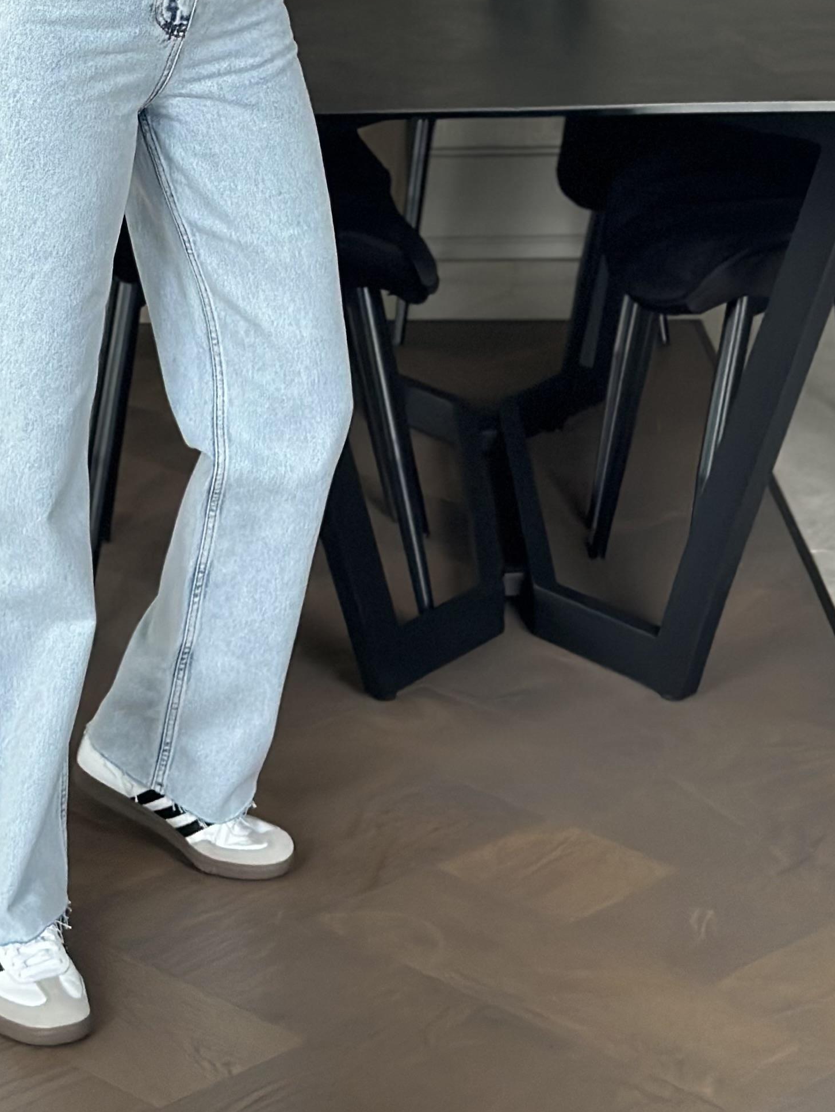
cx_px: 95
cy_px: 103
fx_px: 3215
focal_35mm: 100
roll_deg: +2.8
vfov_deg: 19.3
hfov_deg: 14.7
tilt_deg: -18.4
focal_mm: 6.86
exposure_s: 1/55
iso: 400
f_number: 1.78
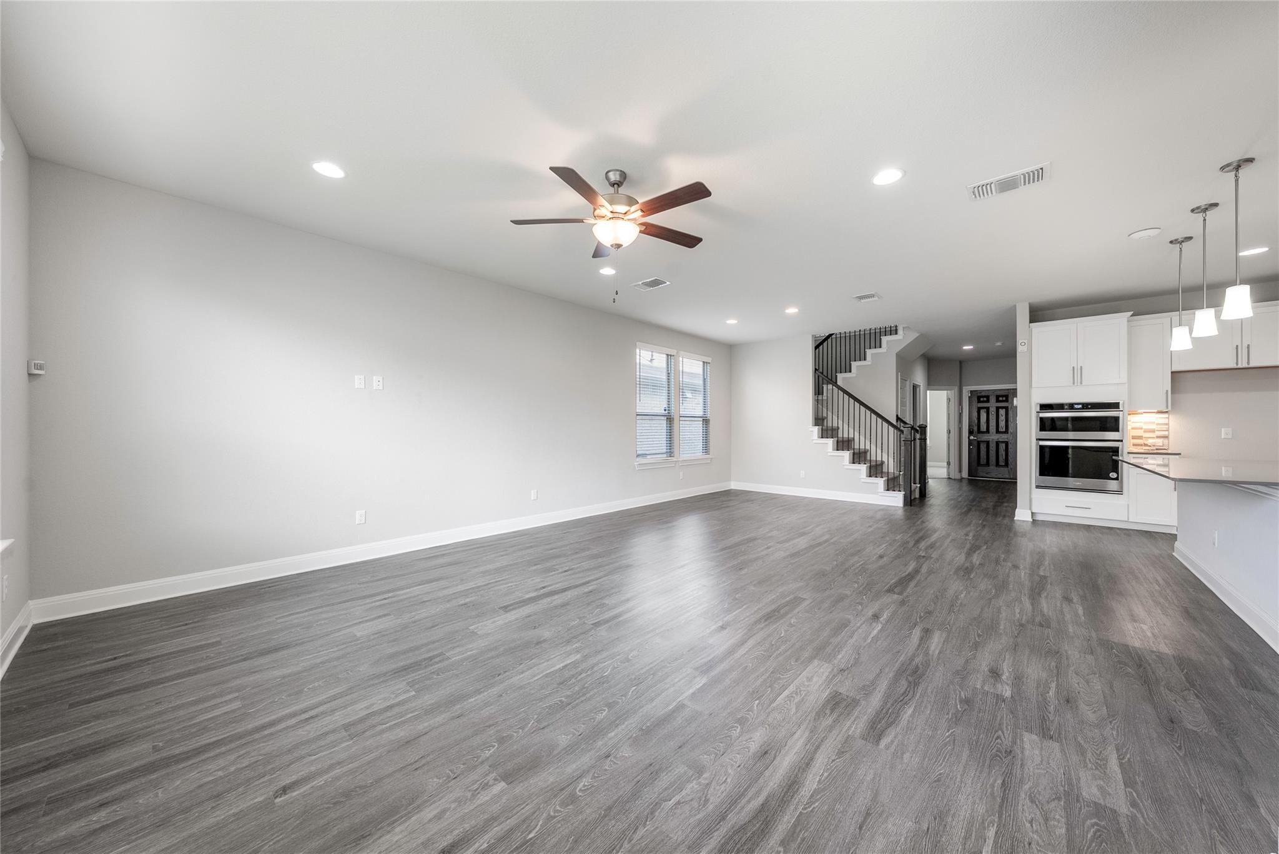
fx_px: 426
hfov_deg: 112.6
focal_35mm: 12
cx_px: 640
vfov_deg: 90.1
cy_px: 427
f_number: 8
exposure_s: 1/200
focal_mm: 12
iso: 1000
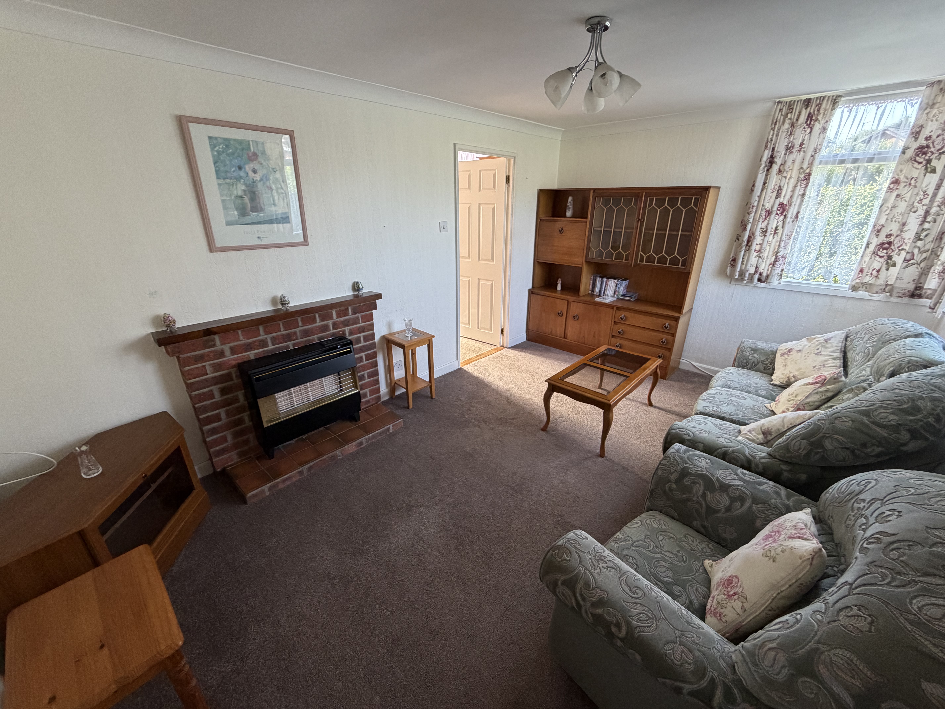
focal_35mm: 14
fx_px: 382
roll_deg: +0.5
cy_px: 354
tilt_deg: -21.7
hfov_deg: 102.1
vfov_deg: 85.7
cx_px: 472
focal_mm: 2.22
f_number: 2.2
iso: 320
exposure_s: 1/121
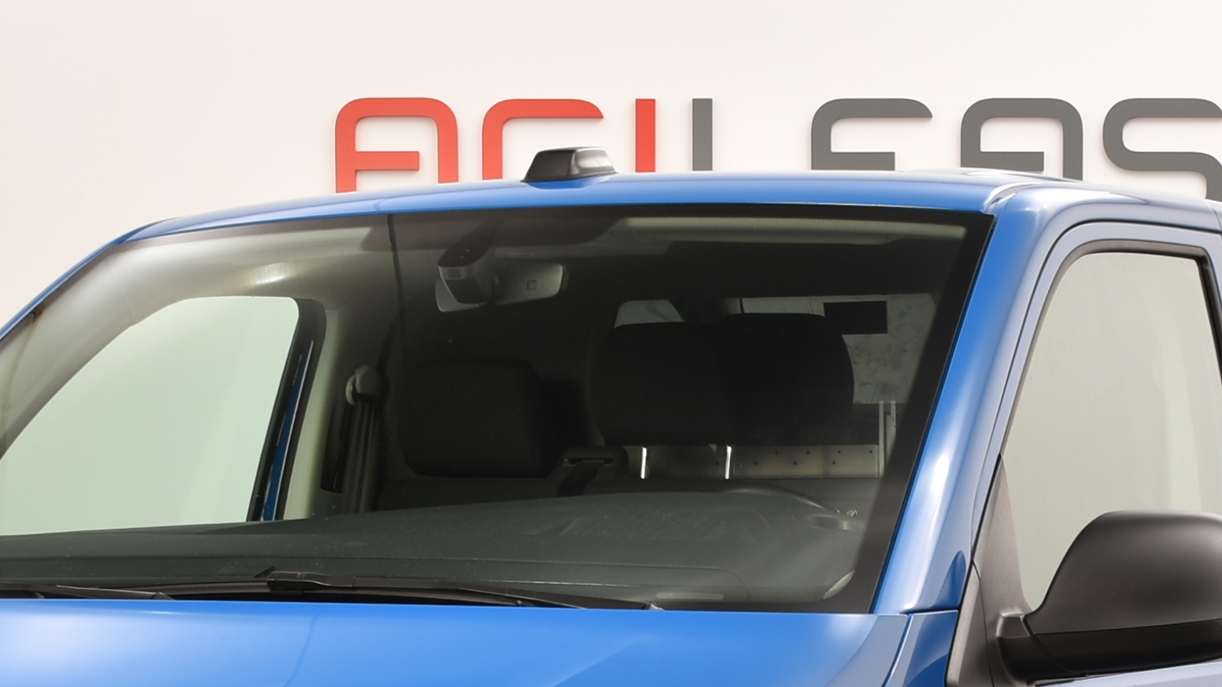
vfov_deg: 9.8
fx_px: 3953
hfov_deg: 17.5
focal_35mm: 122
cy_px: 869
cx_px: 860
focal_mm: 26
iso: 100
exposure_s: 1/200
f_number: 7.1
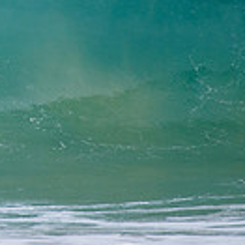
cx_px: -232
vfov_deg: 0.9
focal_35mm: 1884
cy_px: -46
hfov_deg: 0.9
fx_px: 15086
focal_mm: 500
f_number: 5.6
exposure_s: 1/2000
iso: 250
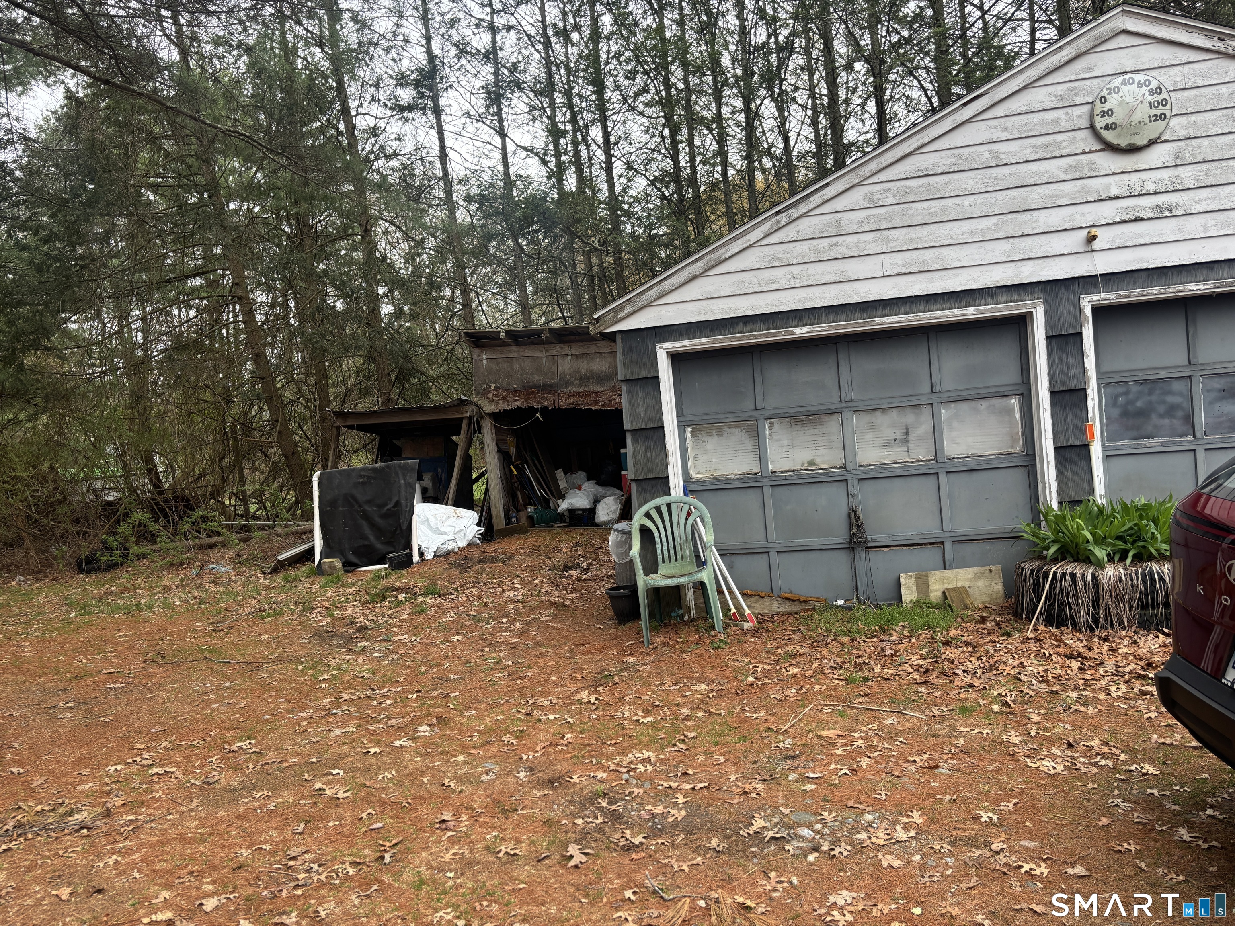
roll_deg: +4.3
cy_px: 463
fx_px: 928
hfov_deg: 67.3
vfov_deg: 53.1
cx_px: 618
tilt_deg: -2.2
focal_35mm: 26
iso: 50
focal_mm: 5.96
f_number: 1.6
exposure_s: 1/505
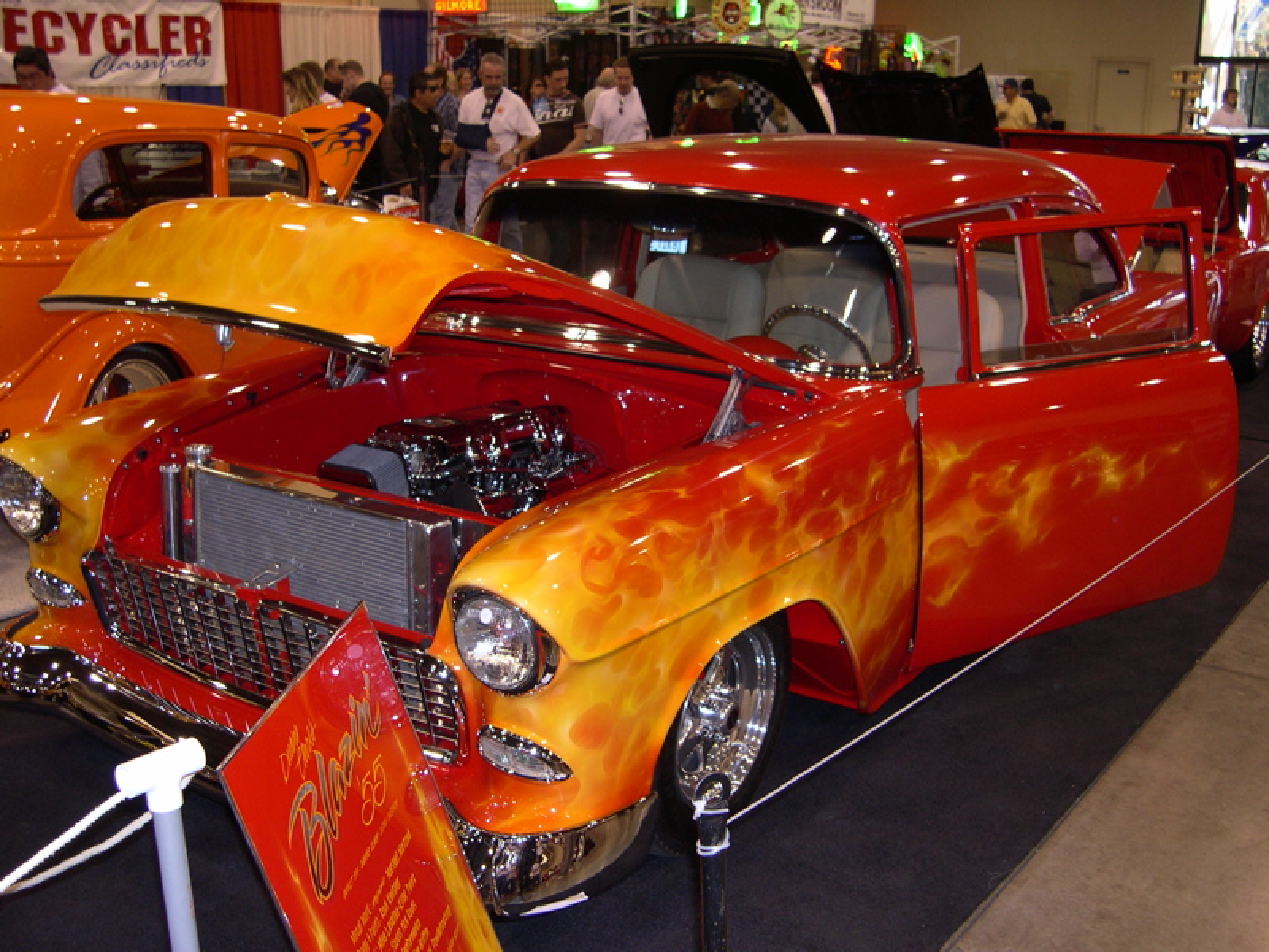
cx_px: 634
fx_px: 1393
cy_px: 476
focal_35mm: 38
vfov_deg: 37.7
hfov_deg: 49.0
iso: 128
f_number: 2.8
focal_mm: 8
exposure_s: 1/60
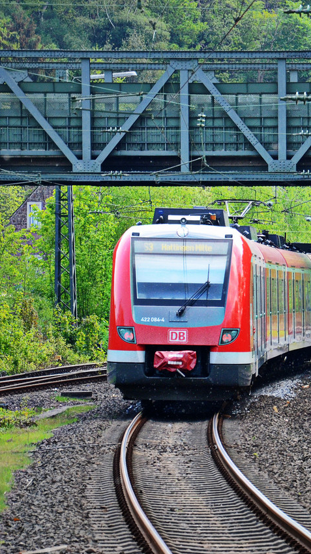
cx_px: 332
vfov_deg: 8.7
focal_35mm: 249
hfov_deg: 4.9
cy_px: 278
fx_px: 3651
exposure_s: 1/125
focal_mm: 105
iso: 400
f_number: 9
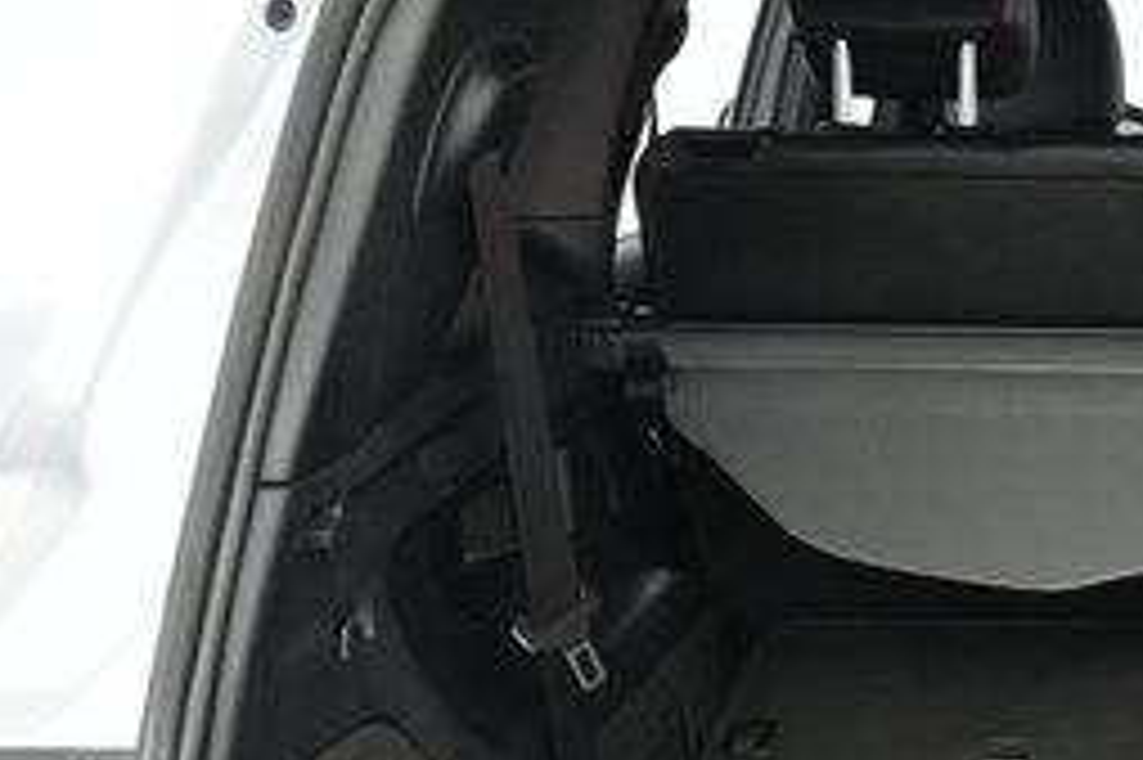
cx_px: 1323
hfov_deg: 28.4
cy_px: 657
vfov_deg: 21.2
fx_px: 1999
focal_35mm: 63
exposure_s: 1/160
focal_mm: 25
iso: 8000
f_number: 2.8
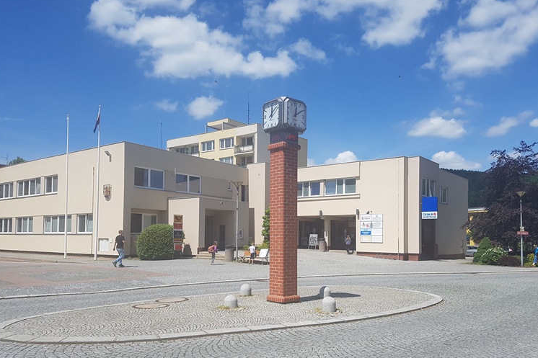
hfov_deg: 63.7
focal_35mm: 29
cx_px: 278
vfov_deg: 44.8
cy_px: 205
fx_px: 433
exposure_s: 1/3744
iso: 50
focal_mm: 4.2
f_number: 1.7
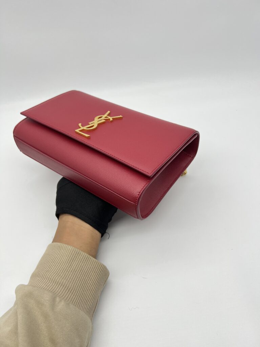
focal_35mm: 26
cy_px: 174
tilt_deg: -44.1
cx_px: 130
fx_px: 260
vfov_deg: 67.3
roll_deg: +6.7
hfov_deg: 53.1
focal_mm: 5.7
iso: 32
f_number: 1.5
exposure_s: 1/100
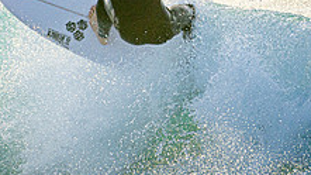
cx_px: 91
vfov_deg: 0.6
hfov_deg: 1.0
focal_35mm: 2067
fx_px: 17035
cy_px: -39
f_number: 5.6
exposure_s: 1/1250
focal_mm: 500
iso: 280
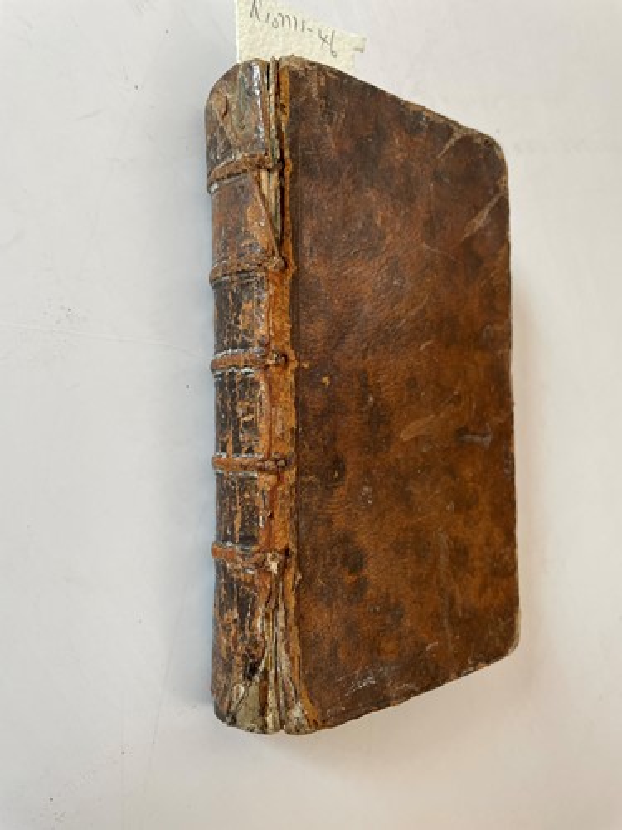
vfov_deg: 67.3
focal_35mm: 26
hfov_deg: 53.1
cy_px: 415
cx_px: 311
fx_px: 623
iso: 64
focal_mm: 4.2
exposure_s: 1/100
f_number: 1.6
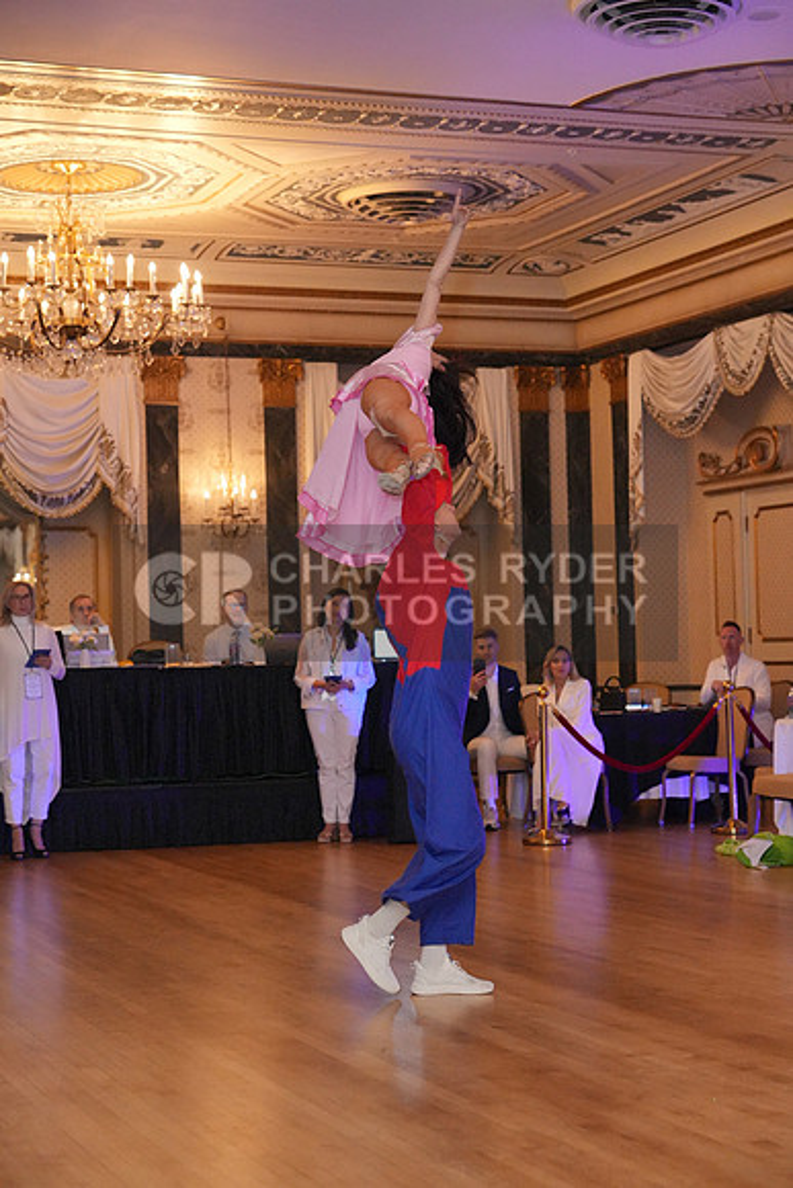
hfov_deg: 21.6
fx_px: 2080
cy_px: 594
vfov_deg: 31.9
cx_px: 396
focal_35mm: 63
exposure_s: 1/250
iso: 8000
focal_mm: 63
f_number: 3.2
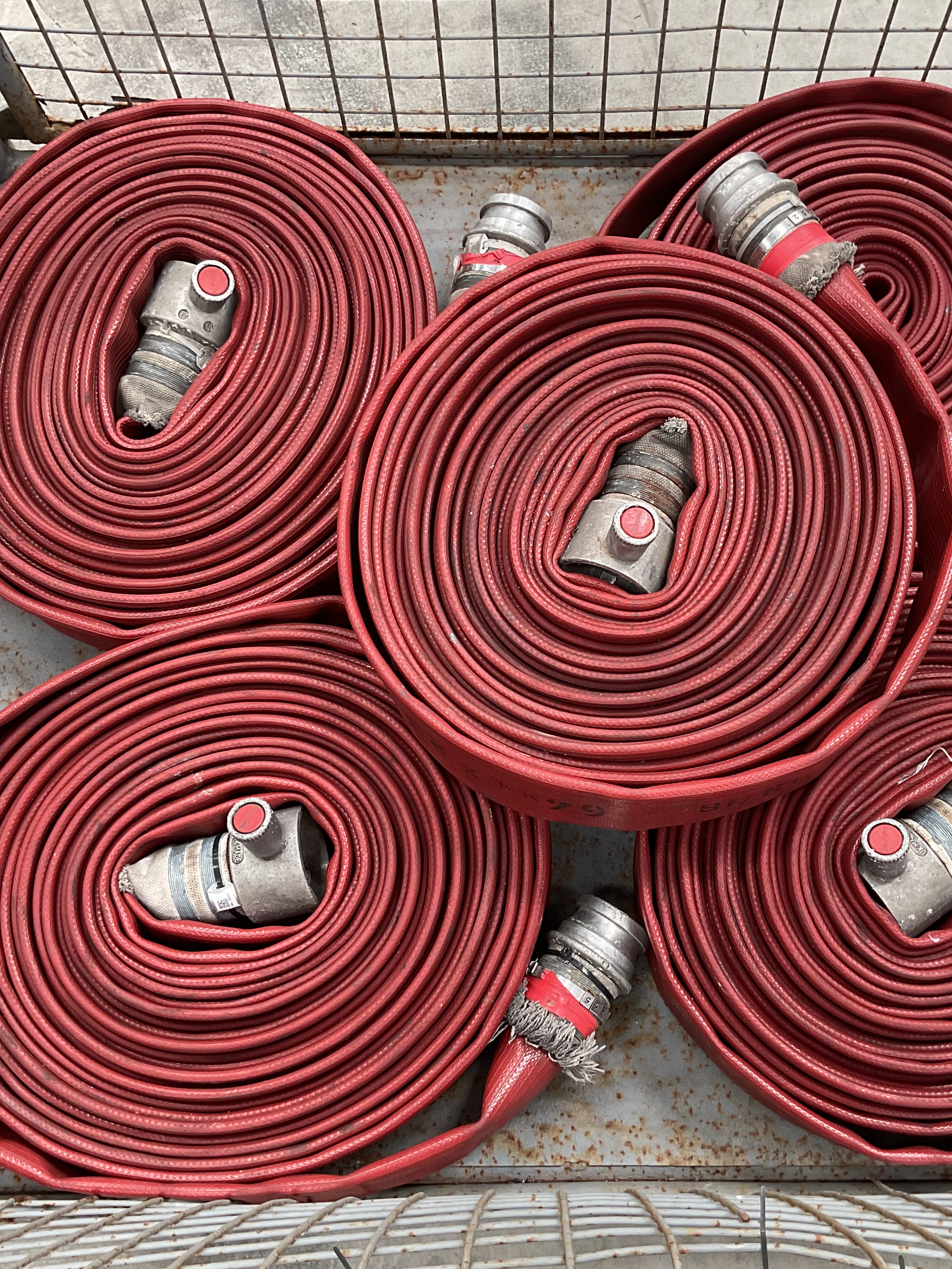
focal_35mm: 39
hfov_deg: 36.7
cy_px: 639
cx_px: 579
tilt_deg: -75.5
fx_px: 1430
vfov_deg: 47.9
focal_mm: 3
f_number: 1.8
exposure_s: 1/60
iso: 50
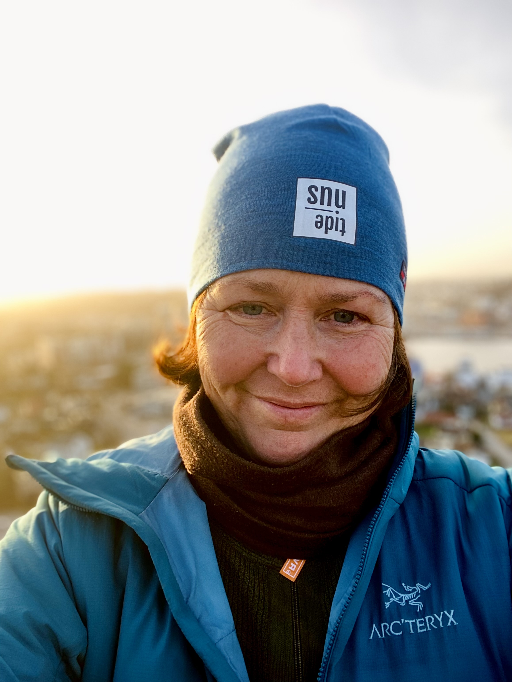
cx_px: 256
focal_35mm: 30
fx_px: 592
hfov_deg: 46.8
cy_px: 341
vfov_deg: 60.0
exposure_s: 1/122
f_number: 2.2
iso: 40
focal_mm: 2.71
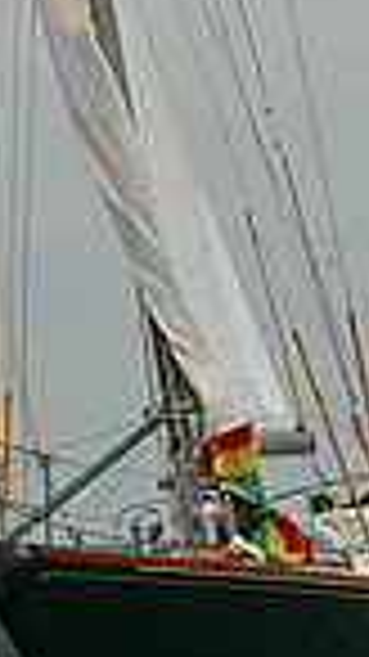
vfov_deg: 7.3
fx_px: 5068
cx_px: 200
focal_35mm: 291
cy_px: -315
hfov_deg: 4.2
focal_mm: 70
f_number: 13
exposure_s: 1/1000
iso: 320
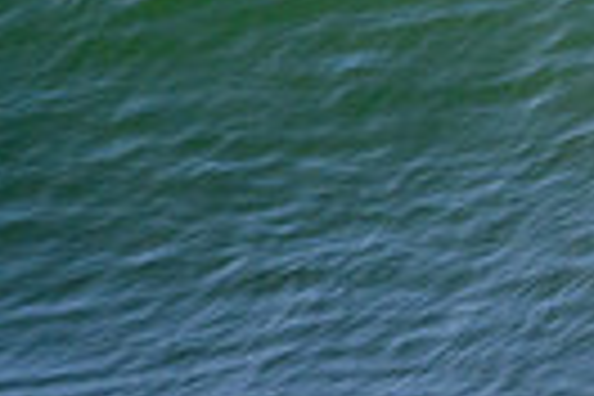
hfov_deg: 0.6
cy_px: 47
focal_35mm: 3503
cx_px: 1156
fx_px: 57795
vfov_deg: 0.4
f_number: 11
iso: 900
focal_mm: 800
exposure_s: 1/2000
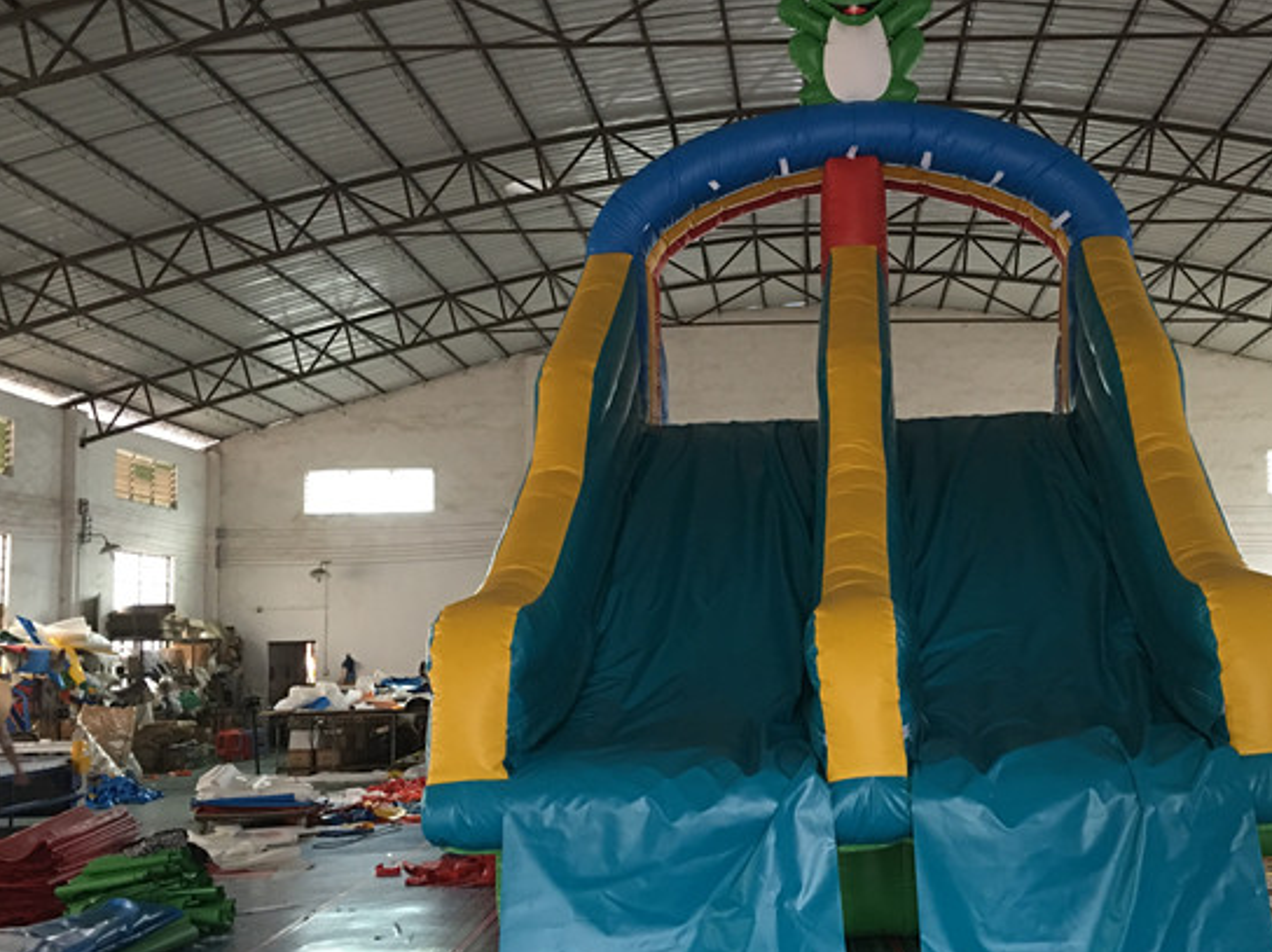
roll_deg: +1.2
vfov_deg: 35.9
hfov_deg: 46.4
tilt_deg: +6.0
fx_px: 1469
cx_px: 797
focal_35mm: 40
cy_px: 501
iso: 100
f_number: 2.2
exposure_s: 1/8
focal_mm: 4.15
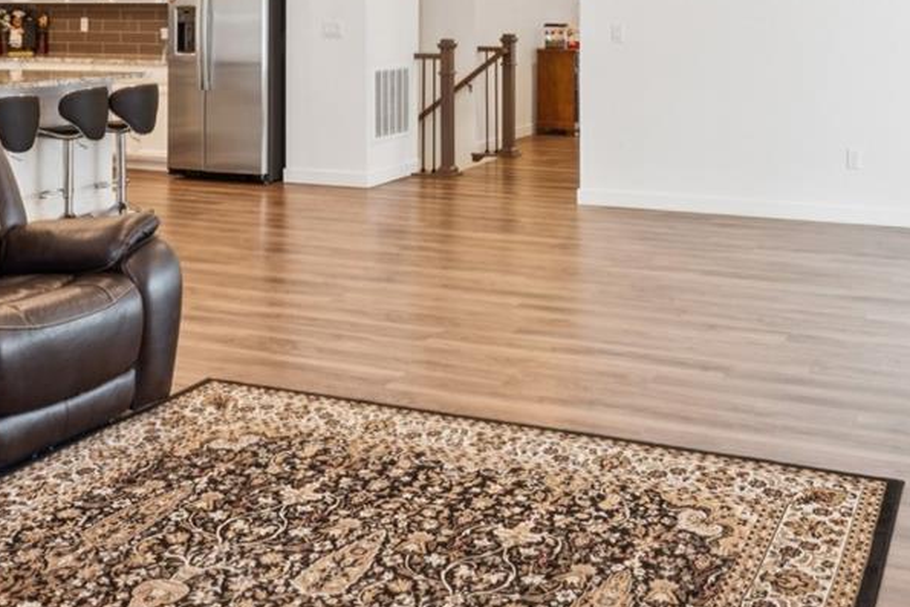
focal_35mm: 45
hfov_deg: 43.5
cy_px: 12
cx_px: 546
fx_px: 1135
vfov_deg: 28.3
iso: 100
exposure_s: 2
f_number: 22
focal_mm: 16.7
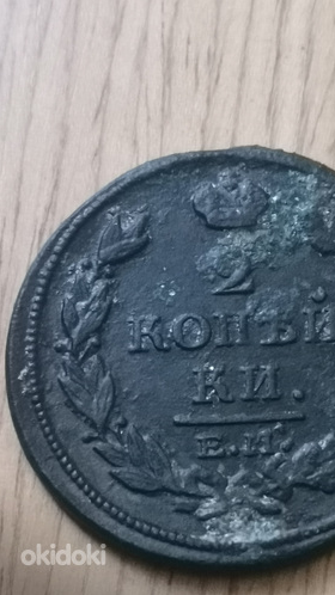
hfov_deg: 13.0
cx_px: 211
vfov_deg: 22.9
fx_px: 1469
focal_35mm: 93
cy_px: 298
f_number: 1.8
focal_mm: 4.75
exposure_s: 1/25
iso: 1250
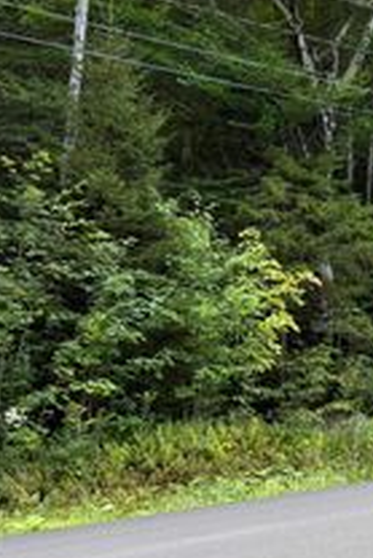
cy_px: 200
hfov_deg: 18.9
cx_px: 612
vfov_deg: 33.2
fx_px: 931
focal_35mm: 60
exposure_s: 1/222
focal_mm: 6.76
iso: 125
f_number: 1.78
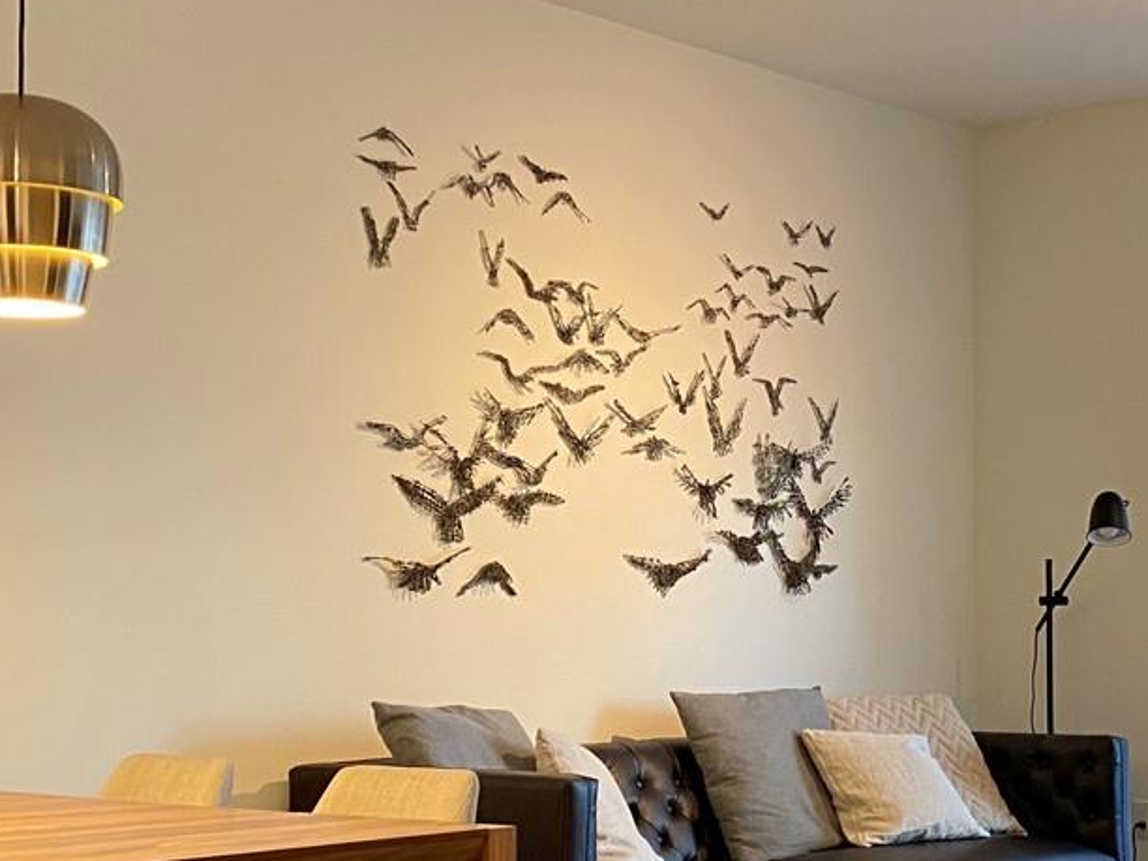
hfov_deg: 28.4
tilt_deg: +1.9
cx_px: 752
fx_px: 2255
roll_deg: +0.2
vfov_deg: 21.5
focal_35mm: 68
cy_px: 563
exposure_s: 1/60
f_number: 1.8
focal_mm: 4.25
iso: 125
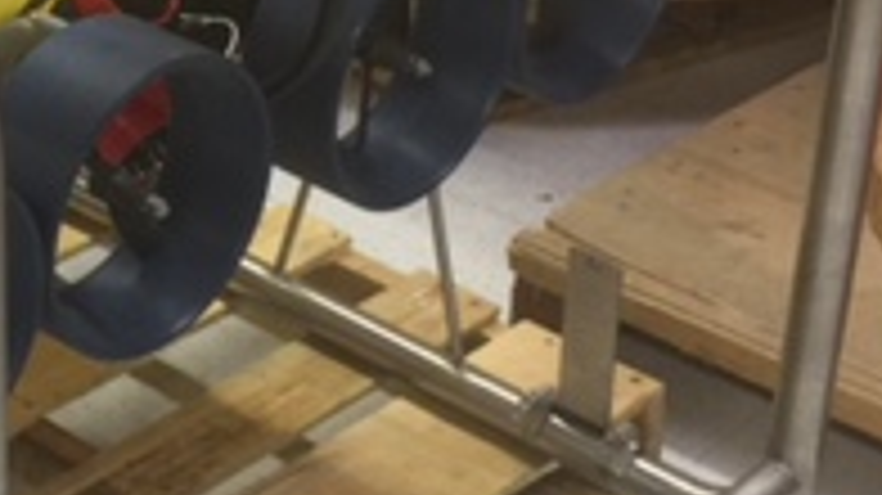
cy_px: 63
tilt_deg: -27.4
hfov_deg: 19.8
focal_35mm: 103
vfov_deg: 11.7
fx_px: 2408
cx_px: -94
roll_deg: +1.1
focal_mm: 4.15
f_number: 2.2
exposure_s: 1/15
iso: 50
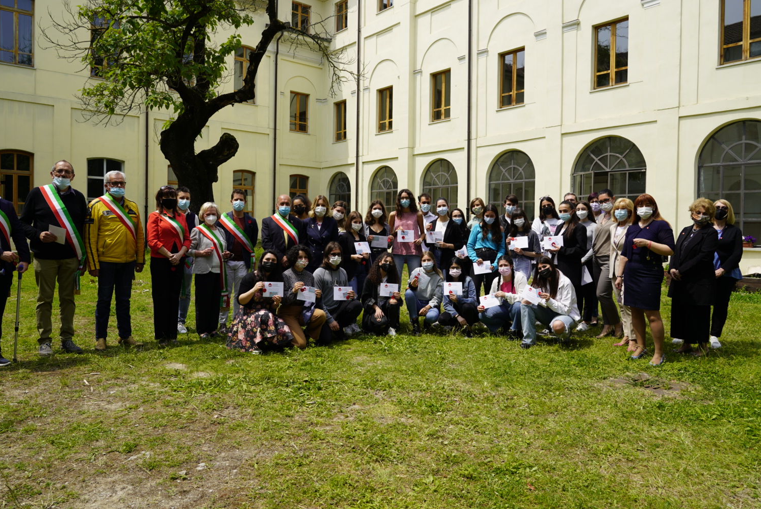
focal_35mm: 26
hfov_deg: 69.3
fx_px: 550
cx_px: 366
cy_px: 247
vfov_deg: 49.6
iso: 100
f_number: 5
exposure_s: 1/500
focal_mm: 24
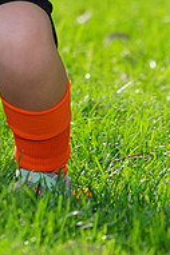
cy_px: -130
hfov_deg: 1.5
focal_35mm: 920
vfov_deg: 2.2
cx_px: -78
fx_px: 6528
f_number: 8
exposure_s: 1/200
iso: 125
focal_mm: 303
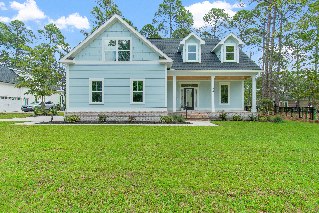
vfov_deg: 59.5
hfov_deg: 81.2
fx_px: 186
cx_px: 160
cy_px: 106
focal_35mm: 21
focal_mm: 14
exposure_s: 1/160
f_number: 6.3
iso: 100
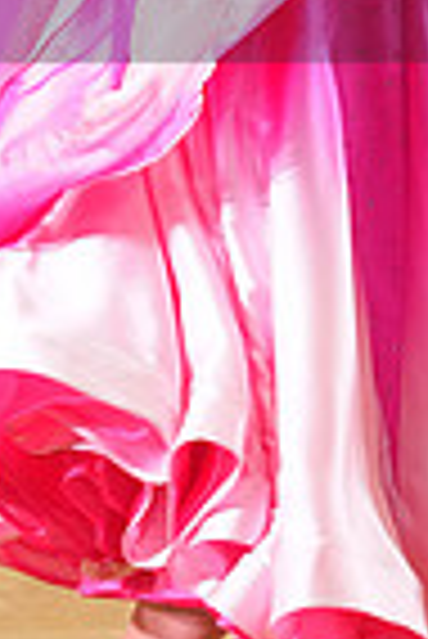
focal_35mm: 676
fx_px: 12025
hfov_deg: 2.0
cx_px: 565
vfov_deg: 3.0
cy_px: -86
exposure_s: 1/200
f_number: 5.6
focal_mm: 166
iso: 4000
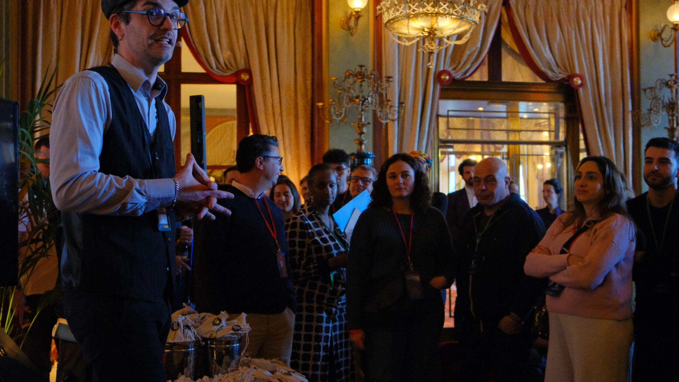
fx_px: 846
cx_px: 342
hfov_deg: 43.7
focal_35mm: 47
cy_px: 185
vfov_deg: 25.4
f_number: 4
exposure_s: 1/200
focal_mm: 29.2
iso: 8000
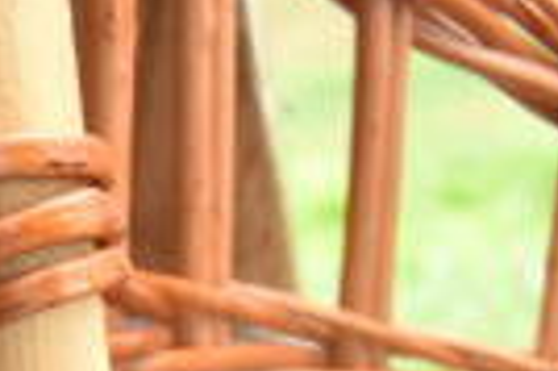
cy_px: 827
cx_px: -508
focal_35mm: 123
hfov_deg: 14.3
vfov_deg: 10.0
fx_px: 1904
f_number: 5.6
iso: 1600
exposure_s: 1/125
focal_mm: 18
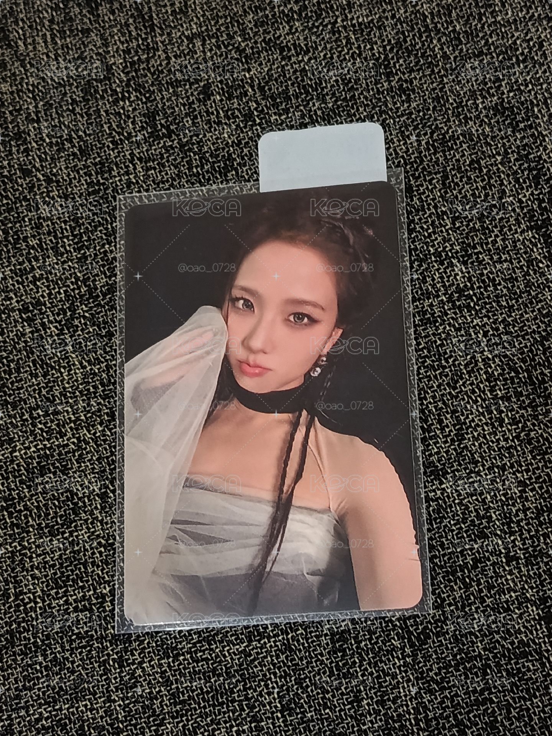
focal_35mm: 72
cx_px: 276
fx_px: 1531
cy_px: 368
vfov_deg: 27.0
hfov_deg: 20.4
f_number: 1.7
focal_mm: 5.24
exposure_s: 1/24
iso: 1370
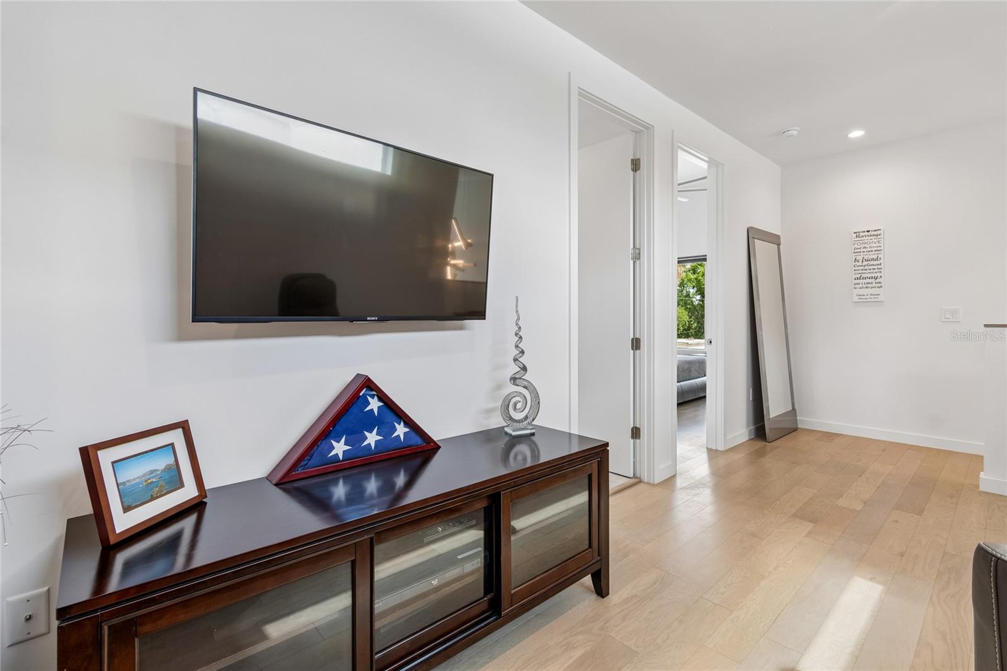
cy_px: 336
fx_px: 419
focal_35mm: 15
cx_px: 504
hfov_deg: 100.4
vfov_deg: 77.3
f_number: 7.1
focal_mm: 10
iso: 100
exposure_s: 1/10
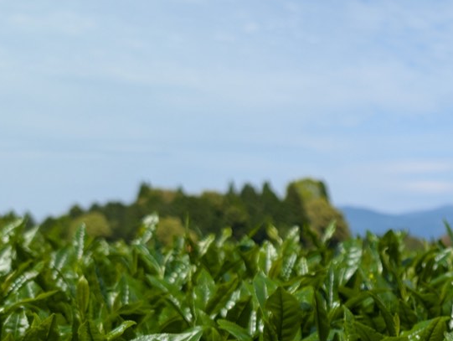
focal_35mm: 71
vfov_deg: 19.7
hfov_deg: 25.5
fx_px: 930
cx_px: 491
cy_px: 397
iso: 19
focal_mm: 6.9
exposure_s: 1/986
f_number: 1.68
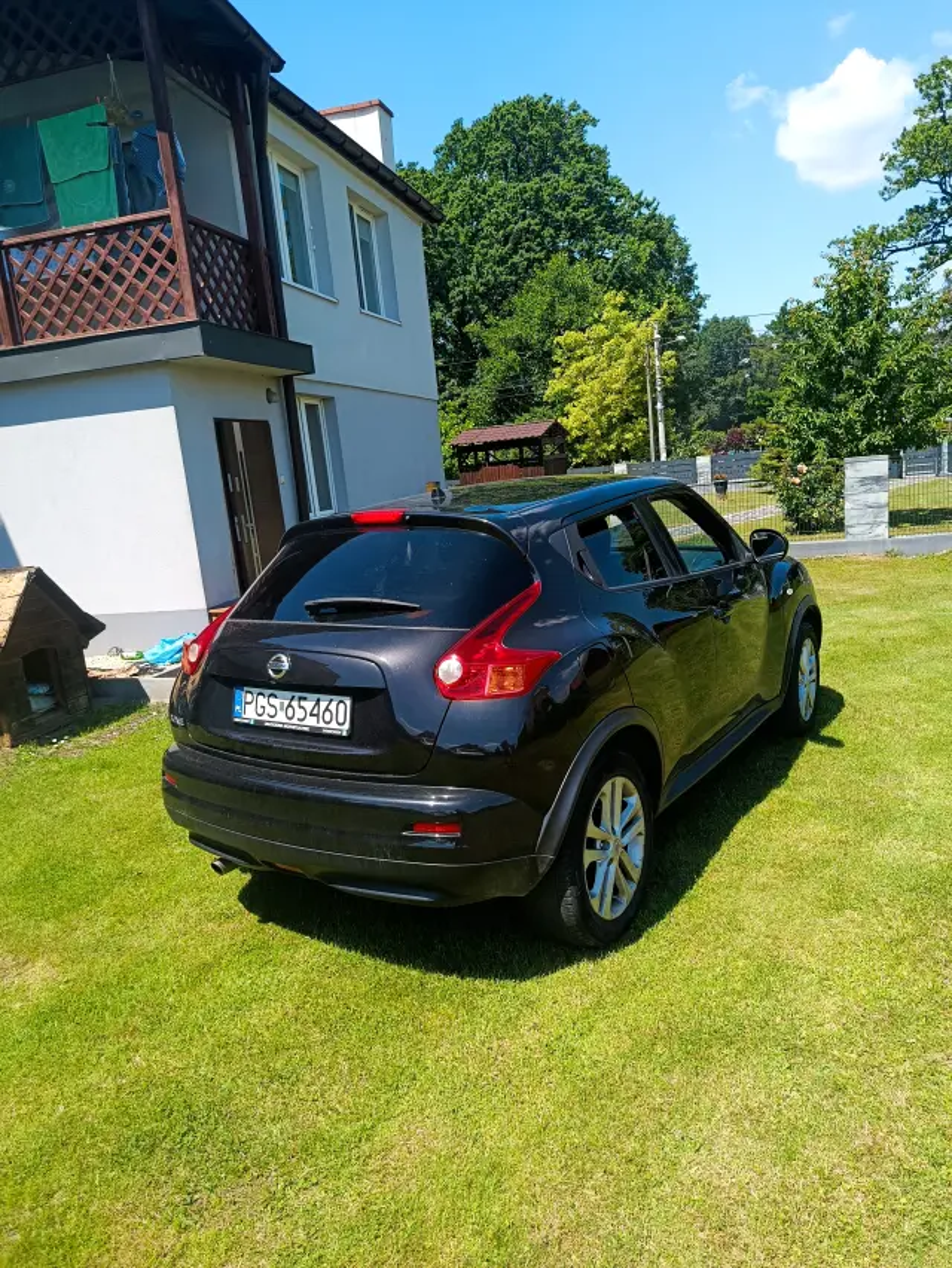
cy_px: 634
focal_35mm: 24
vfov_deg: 71.6
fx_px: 880
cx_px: 476
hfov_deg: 56.8
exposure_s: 1/310
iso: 50
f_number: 1.7
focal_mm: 5.24
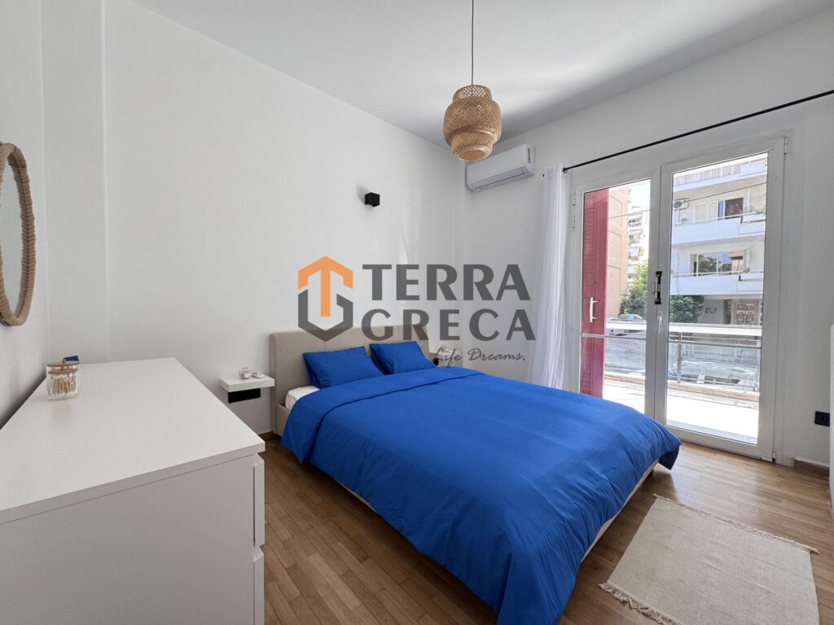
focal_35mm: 14
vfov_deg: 85.7
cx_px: 417
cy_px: 312
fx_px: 337
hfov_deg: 102.1
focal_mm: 2.22
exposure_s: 1/99
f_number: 2.2
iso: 100
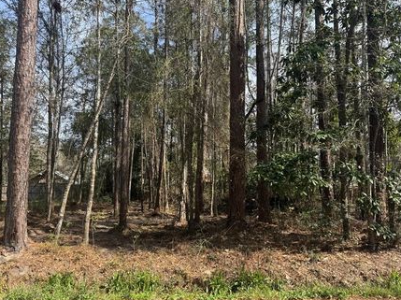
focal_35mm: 28
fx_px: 324
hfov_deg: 63.5
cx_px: 198
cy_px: 153
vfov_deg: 49.7
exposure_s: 1/1597
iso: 80
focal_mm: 6.76
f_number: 1.78
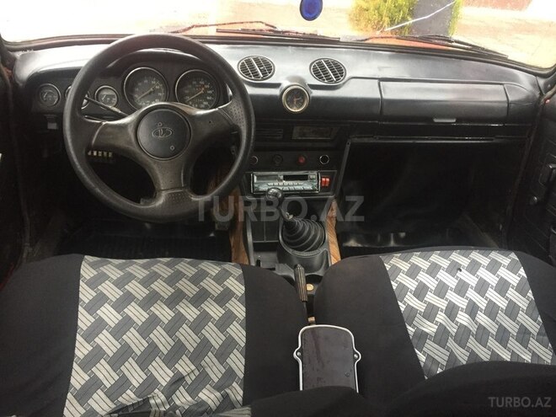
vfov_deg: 48.2
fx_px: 466
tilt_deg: -30.8
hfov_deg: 61.7
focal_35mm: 29
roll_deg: -5.4
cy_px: 208
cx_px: 278
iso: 200
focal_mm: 4.15
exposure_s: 1/33
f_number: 2.2
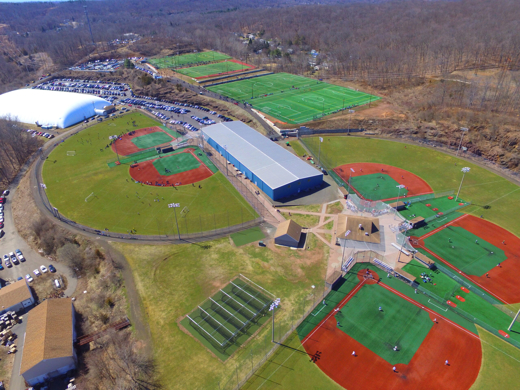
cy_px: 195
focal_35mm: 20
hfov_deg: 81.7
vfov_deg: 66.0
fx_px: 300
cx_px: 260
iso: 100
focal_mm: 3.61
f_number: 2.8
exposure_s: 1/944
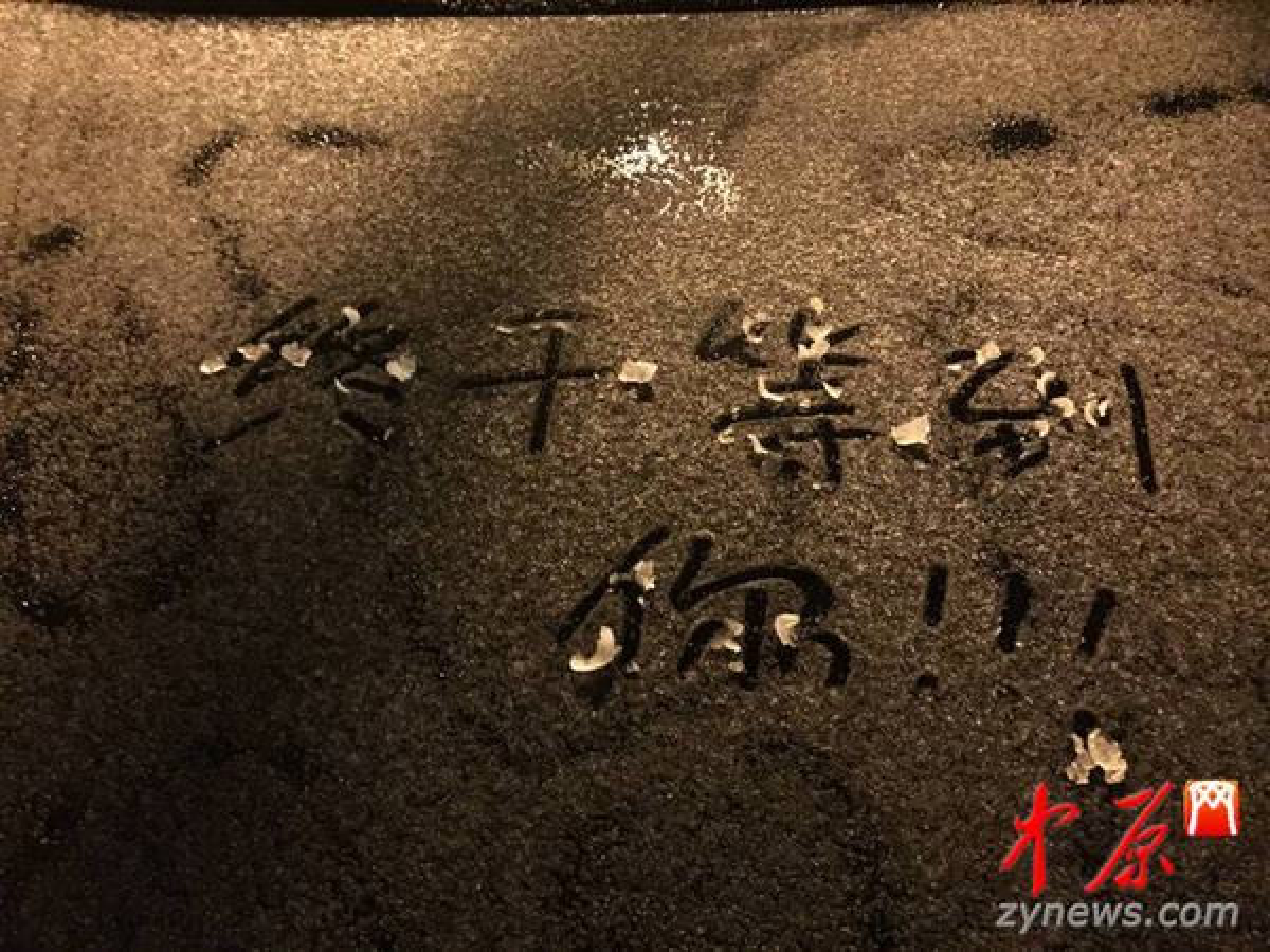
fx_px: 1064
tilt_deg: -47.0
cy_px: 476
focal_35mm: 29
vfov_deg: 48.2
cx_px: 635
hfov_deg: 61.7
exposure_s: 1/4
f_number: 2.2
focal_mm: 4.15
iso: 400
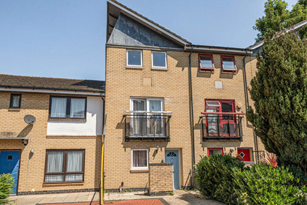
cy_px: 102
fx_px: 239
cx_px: 154
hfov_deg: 65.5
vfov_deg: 46.4
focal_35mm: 28
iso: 400
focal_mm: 19
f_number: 8
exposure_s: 1/1250
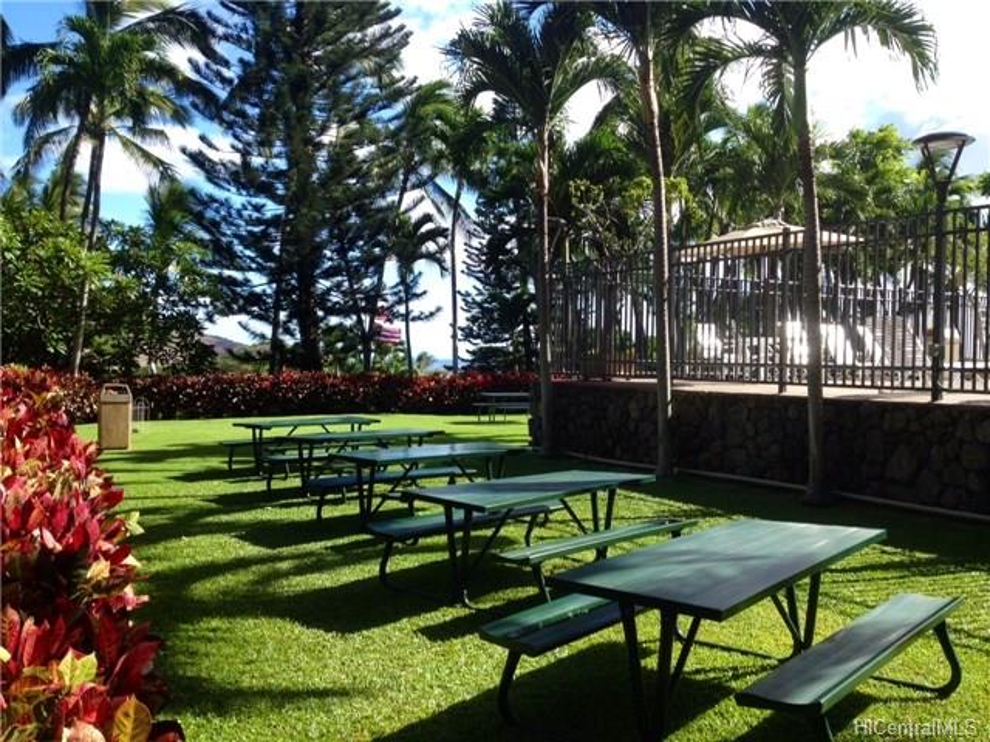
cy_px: 371
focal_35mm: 35
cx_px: 495
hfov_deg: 52.6
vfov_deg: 40.7
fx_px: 1001
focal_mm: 4.28
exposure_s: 1/726
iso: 50
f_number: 2.4
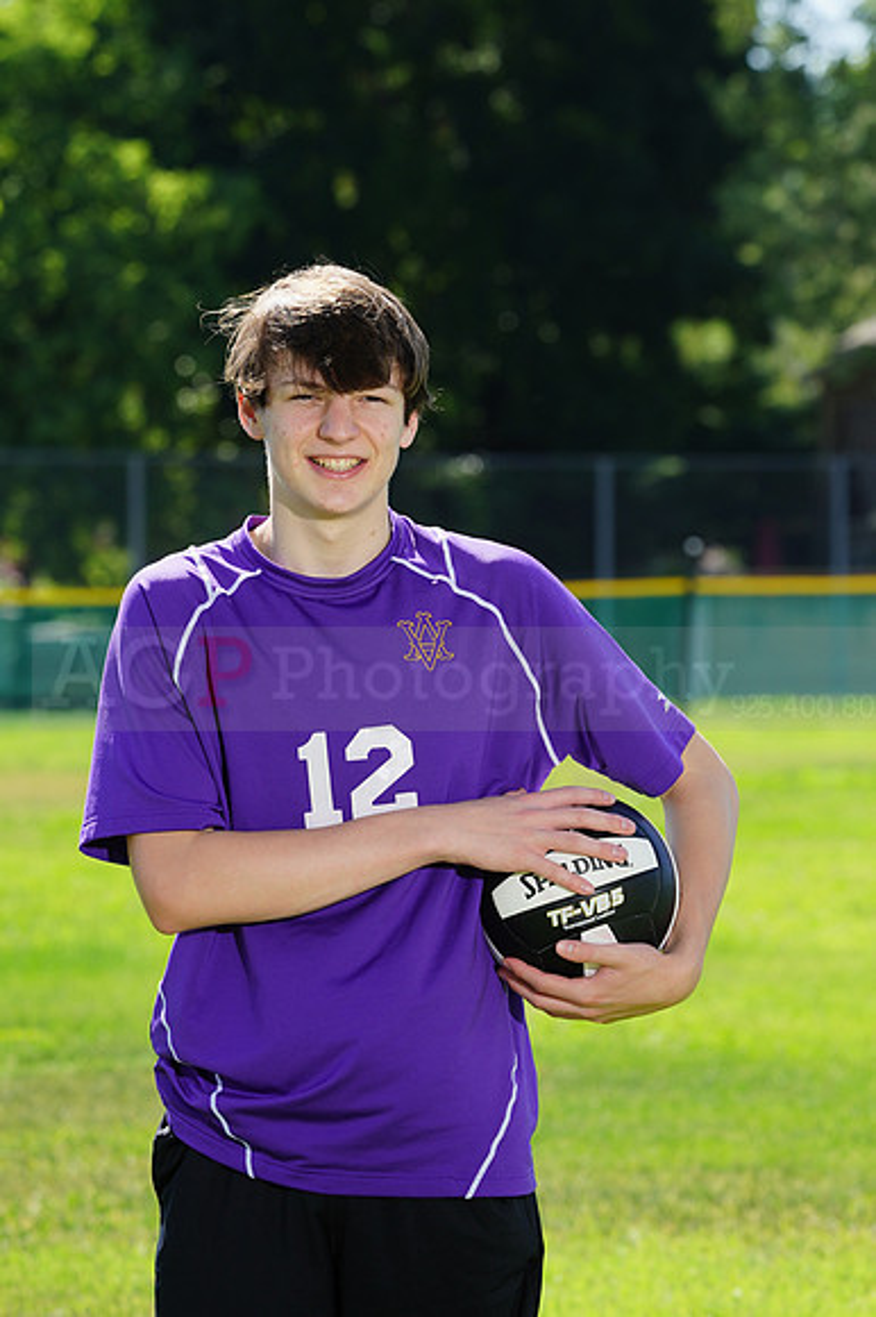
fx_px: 9135
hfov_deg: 5.5
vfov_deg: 8.2
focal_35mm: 250
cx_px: 438
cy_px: 658
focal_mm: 250
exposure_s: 1/200
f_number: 11
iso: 200
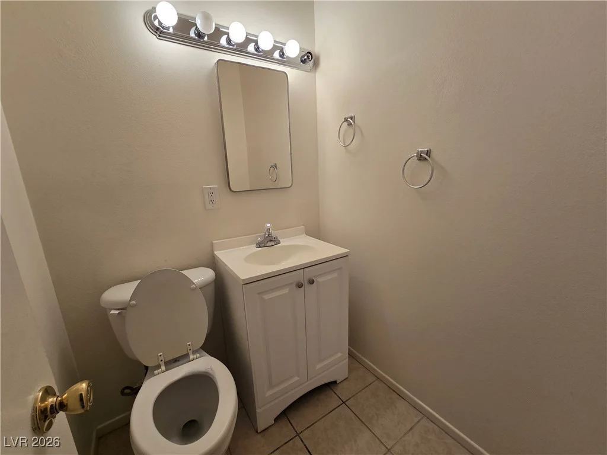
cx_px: 304
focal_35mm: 13
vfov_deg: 89.9
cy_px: 228
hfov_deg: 106.2
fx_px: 228
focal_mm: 2.2
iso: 64
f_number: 2.2
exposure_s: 1/60
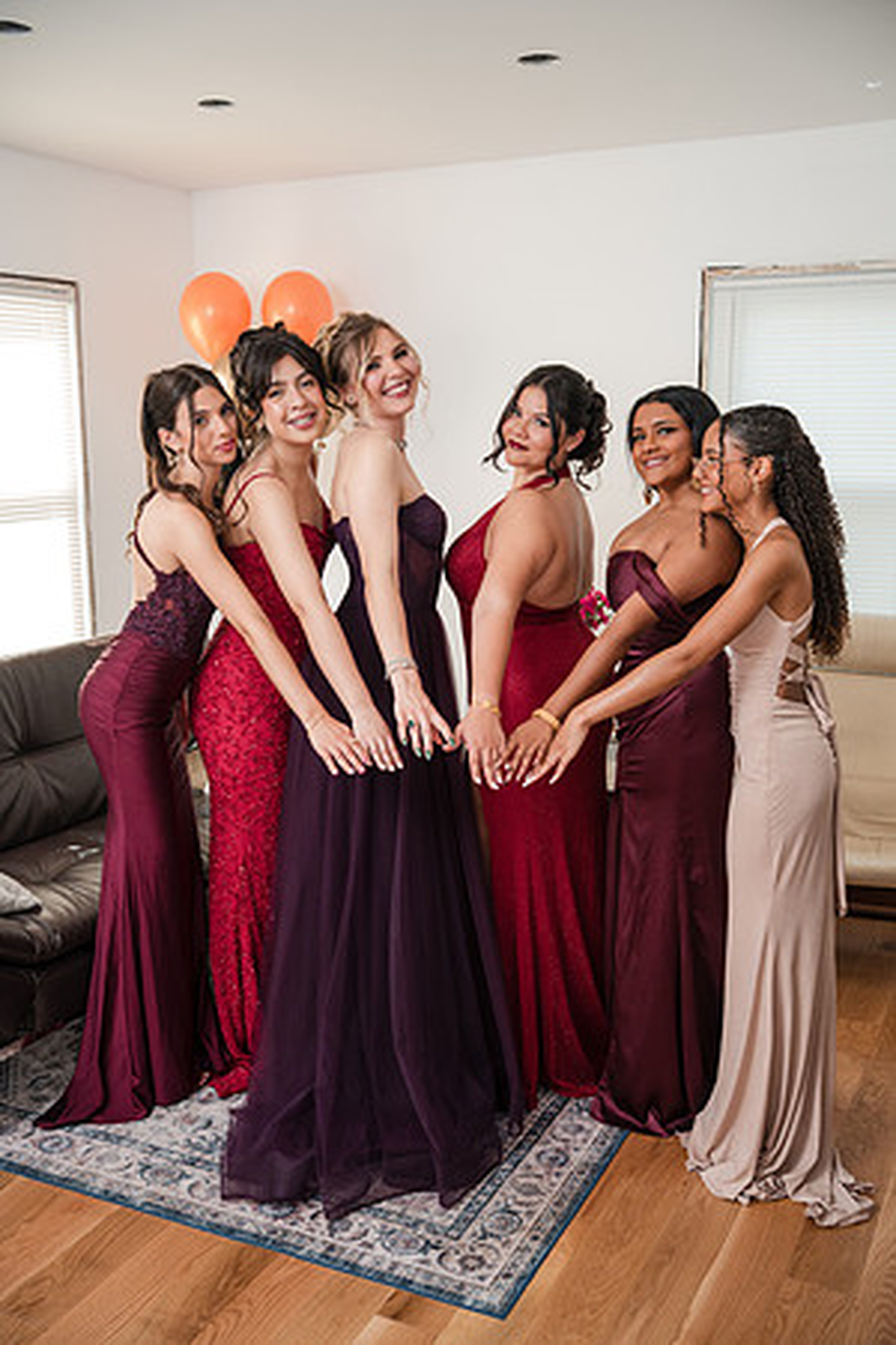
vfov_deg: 54.4
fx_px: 1307
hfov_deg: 37.9
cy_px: 672
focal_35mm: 35
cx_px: 448
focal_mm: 35
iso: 2000
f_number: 4
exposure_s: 1/250
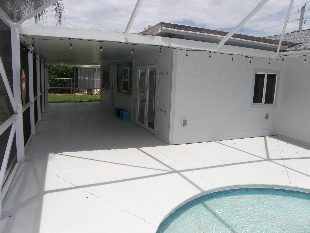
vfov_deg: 53.1
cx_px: 155
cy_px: 116
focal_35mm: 26
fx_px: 233
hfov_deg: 67.3
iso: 64
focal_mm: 4.6
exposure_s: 1/1000
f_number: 2.8
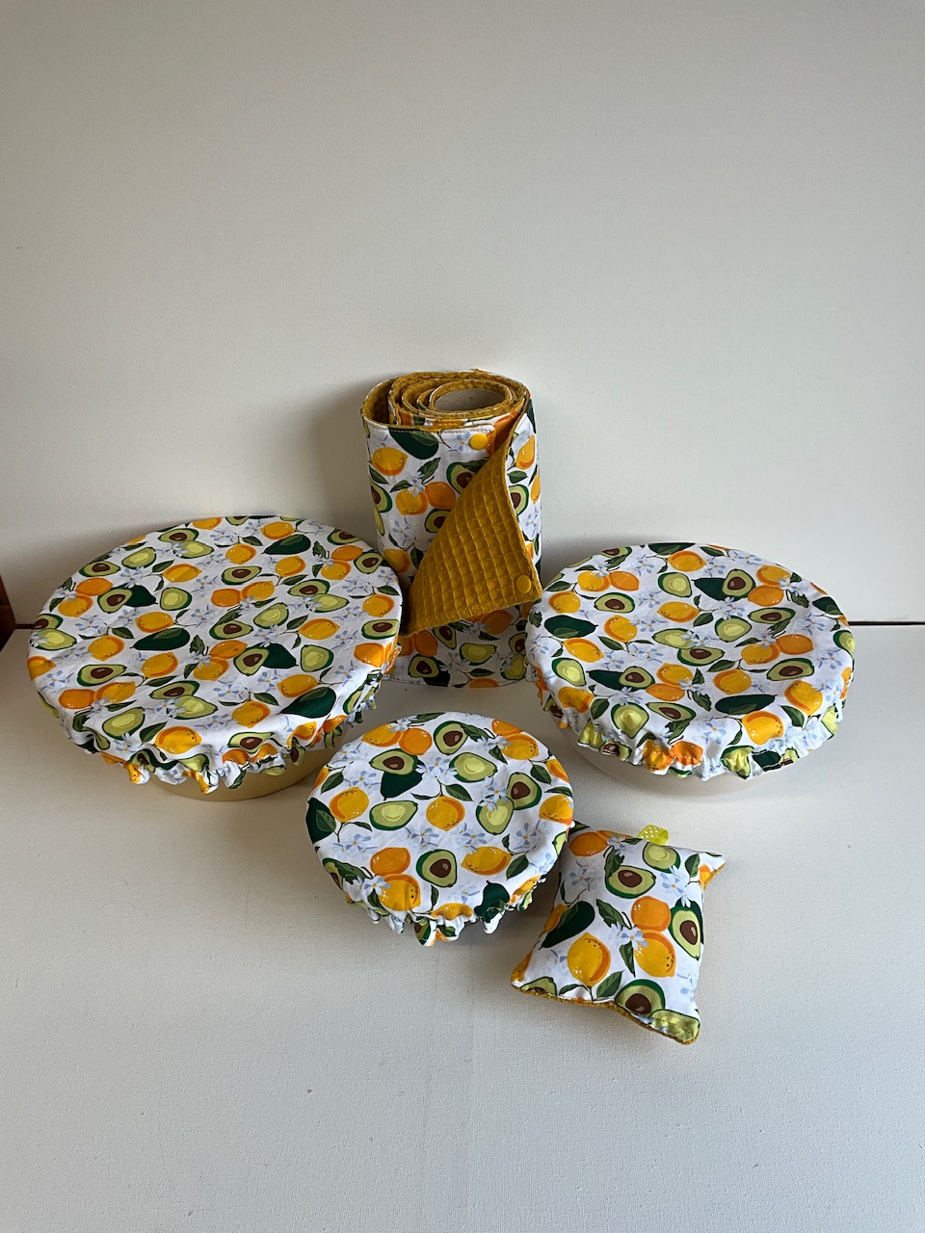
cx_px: 462
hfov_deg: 48.2
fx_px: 1033
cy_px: 616
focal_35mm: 29
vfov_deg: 61.7
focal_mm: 3
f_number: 1.8
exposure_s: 1/100
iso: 20
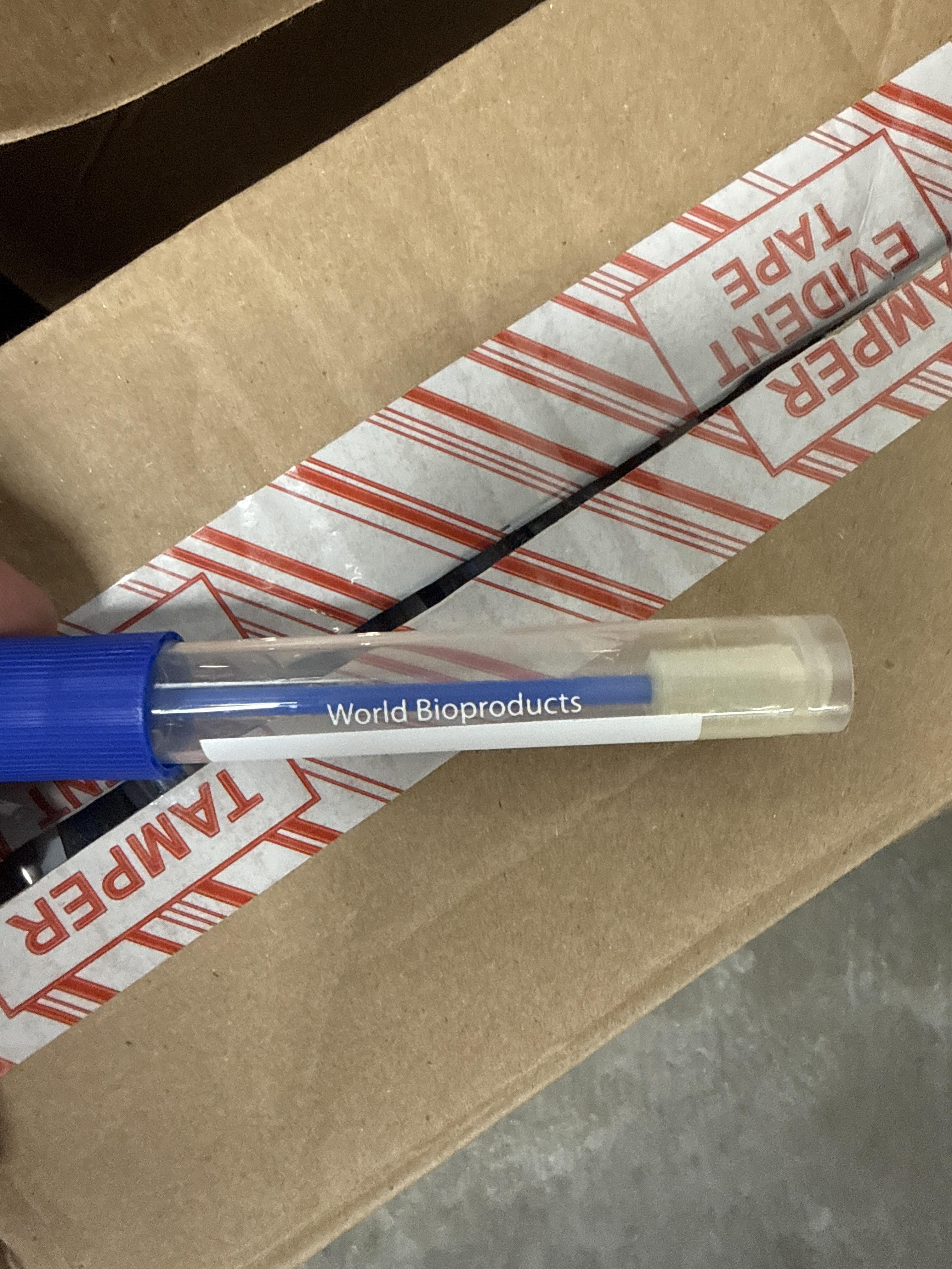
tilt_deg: -85.6
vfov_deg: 69.4
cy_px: 634
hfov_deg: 54.9
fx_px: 917
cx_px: 476
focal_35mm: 25
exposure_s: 1/60
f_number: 2.2
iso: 400
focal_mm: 2.22
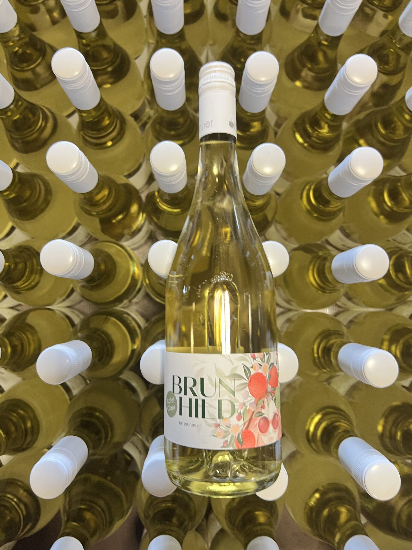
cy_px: 275
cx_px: 206
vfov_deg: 67.3
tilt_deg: -85.6
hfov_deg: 53.0
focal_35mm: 26
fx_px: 413
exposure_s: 1/50
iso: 200
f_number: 1.5
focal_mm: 5.7
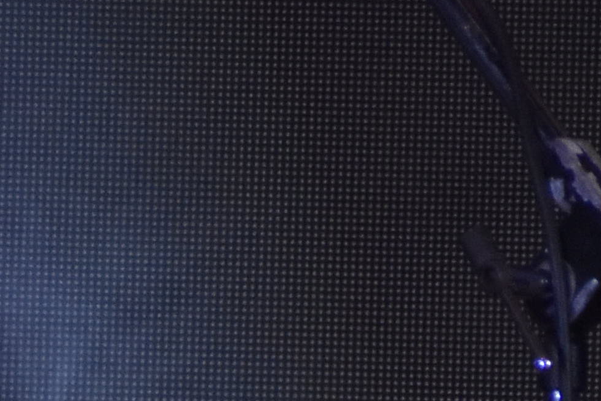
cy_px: 971
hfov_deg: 0.8
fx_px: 41512
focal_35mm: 2486
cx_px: -596
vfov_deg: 0.6
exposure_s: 1/125
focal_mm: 270
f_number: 6
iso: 1600
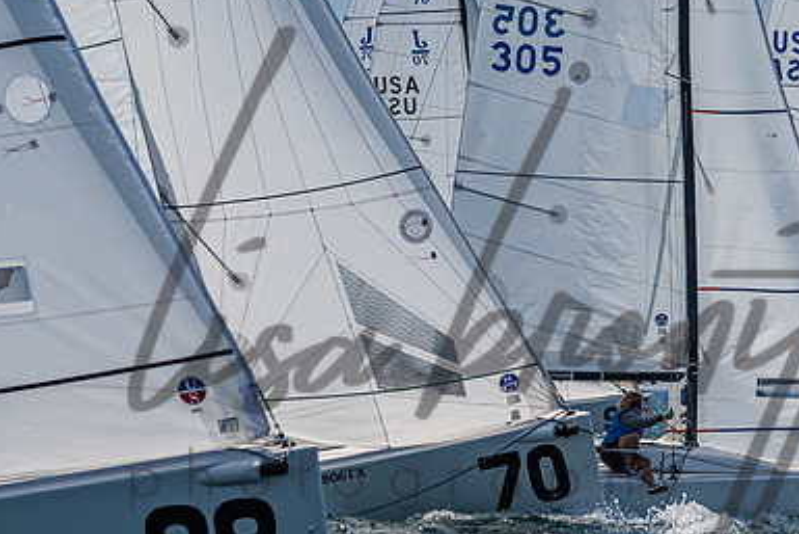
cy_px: 247
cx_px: 776
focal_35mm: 342
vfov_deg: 4.0
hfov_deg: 6.0
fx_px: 7593
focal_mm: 150
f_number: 6.3
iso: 400
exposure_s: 1/3200
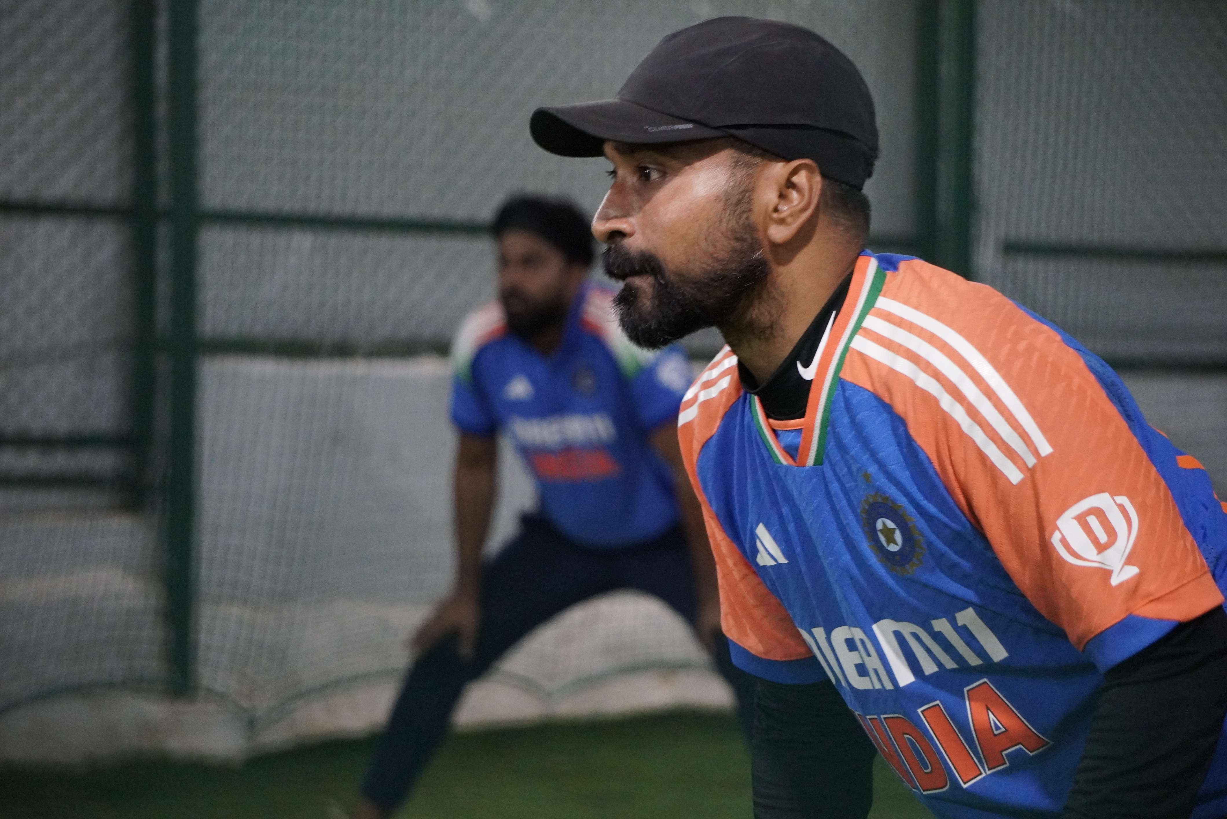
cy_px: 410
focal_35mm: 170
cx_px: 614
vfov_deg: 8.1
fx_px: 5780
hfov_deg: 12.1
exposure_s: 1/200
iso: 6400
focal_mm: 113
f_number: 5.6
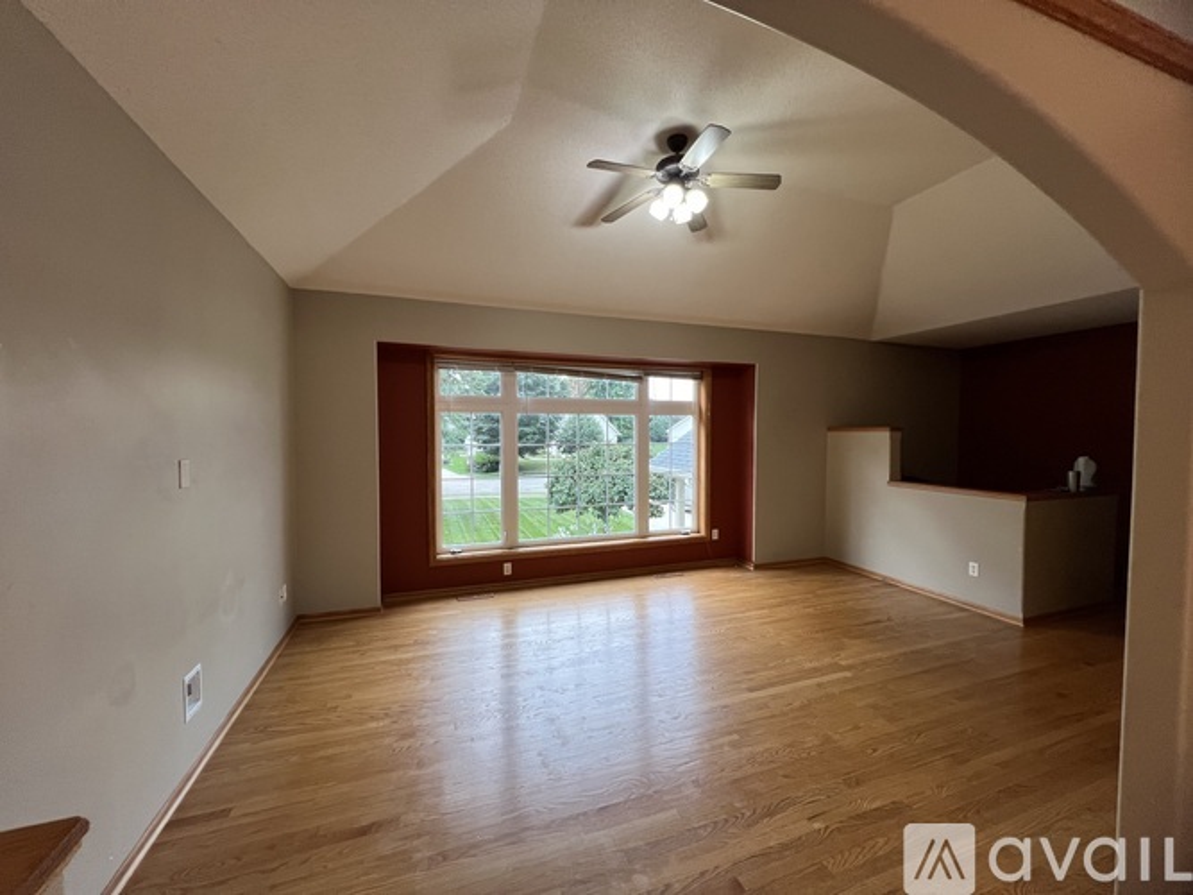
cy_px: 448
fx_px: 448
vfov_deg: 89.9
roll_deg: +0.2
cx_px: 596
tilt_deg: -1.6
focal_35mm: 13
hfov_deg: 106.2
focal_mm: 1.57
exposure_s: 1/120
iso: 160
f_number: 1.8
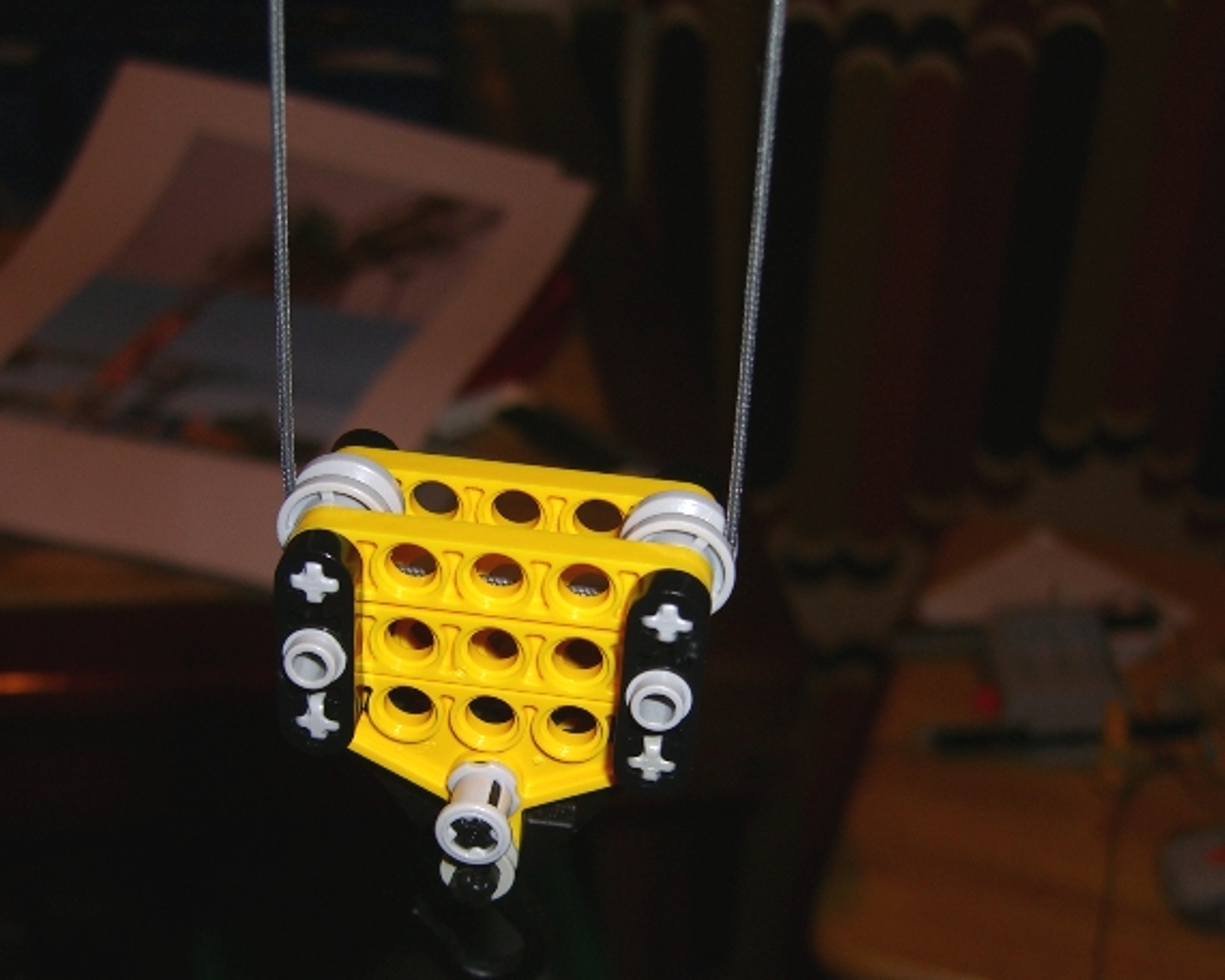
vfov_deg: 29.0
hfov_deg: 36.0
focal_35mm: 52
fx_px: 1886
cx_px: 556
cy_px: 641
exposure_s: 1/60
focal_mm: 7.9
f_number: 2.8
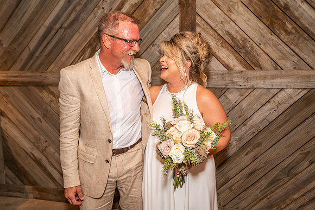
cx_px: 158
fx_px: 306
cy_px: 105
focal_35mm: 35
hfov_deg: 54.4
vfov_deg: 37.9
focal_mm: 35
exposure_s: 1/125
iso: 1600
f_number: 4.5
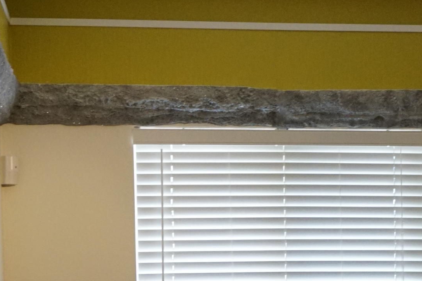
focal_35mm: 128
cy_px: 384
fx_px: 1504
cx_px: 447
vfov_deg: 10.4
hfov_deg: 15.6
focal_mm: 31
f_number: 6.3
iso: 2000
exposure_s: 1/125
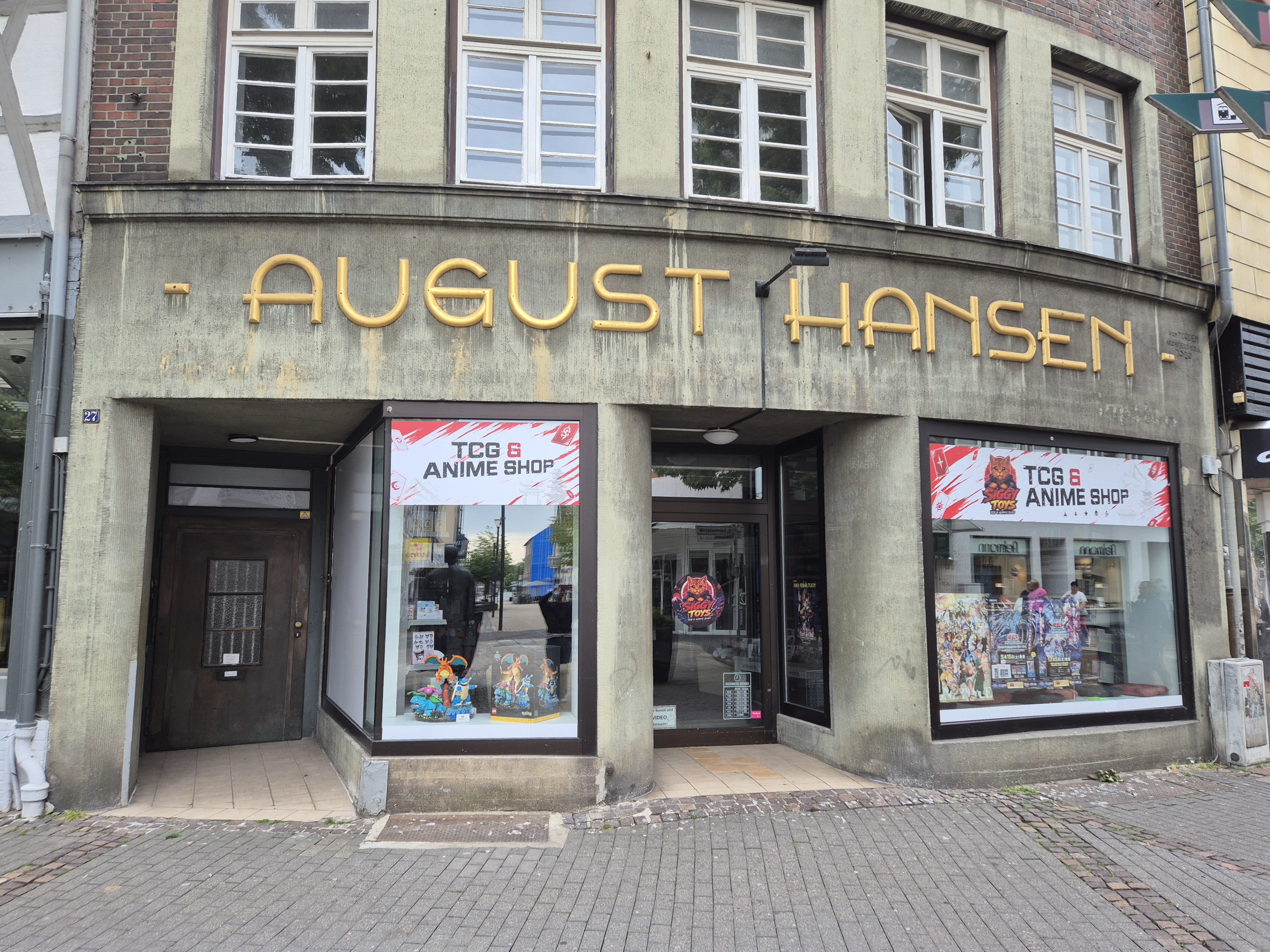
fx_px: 844
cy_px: 476
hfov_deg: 73.9
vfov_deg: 58.9
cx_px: 635
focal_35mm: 23
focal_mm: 5.4
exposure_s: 1/182
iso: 50
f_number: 1.8
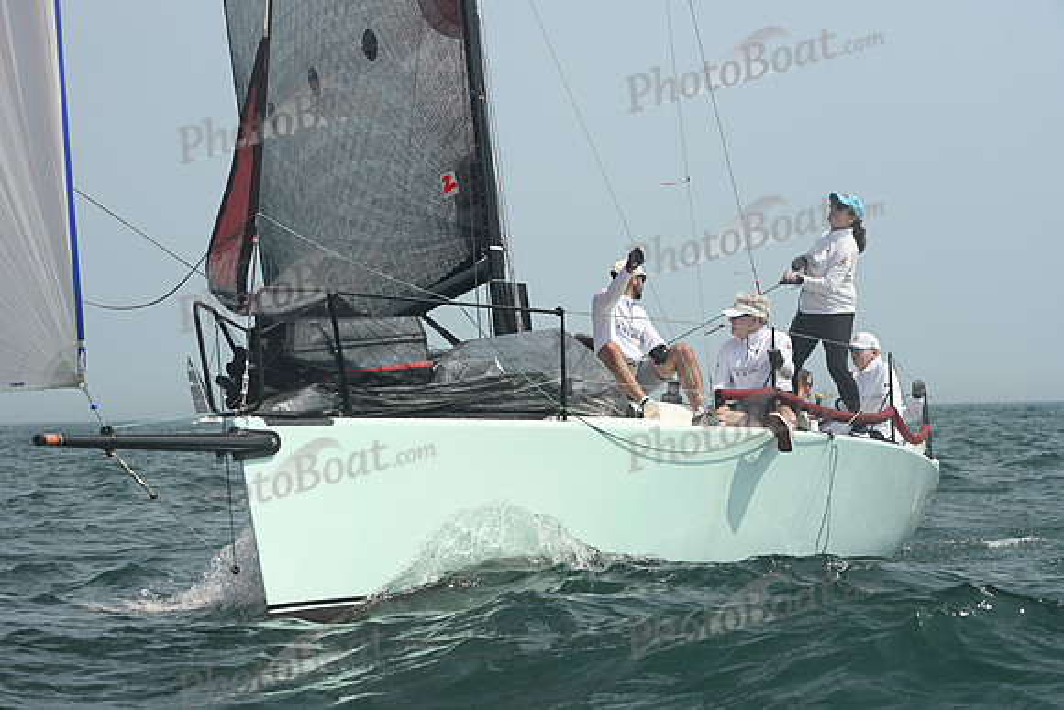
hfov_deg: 20.8
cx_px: 532
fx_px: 2897
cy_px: 355
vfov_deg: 14.0
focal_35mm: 98
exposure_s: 1/1250
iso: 320
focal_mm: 98
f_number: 8
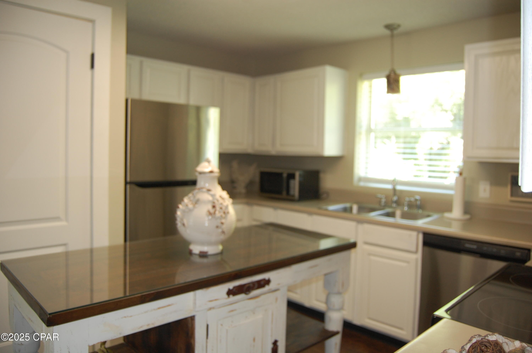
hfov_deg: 67.4
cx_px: 266
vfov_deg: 47.8
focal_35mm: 27
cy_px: 176
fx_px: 399
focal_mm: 18
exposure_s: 1/60
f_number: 3.5
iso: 400
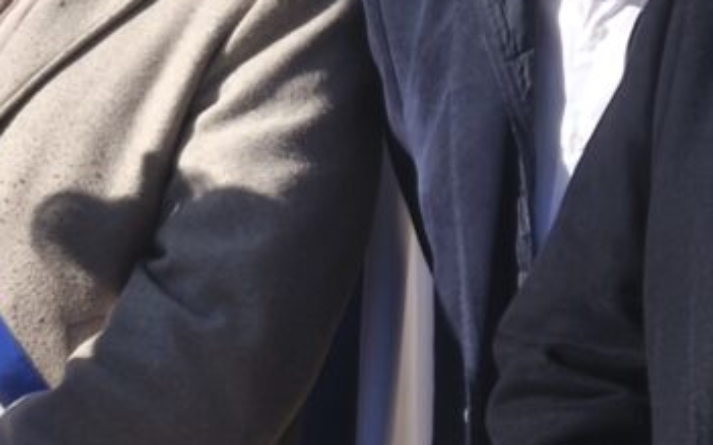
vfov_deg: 3.7
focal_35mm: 359
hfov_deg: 5.8
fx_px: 6973
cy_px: 71
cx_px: 95
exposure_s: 1/786
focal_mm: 7.1
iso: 50
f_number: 1.9
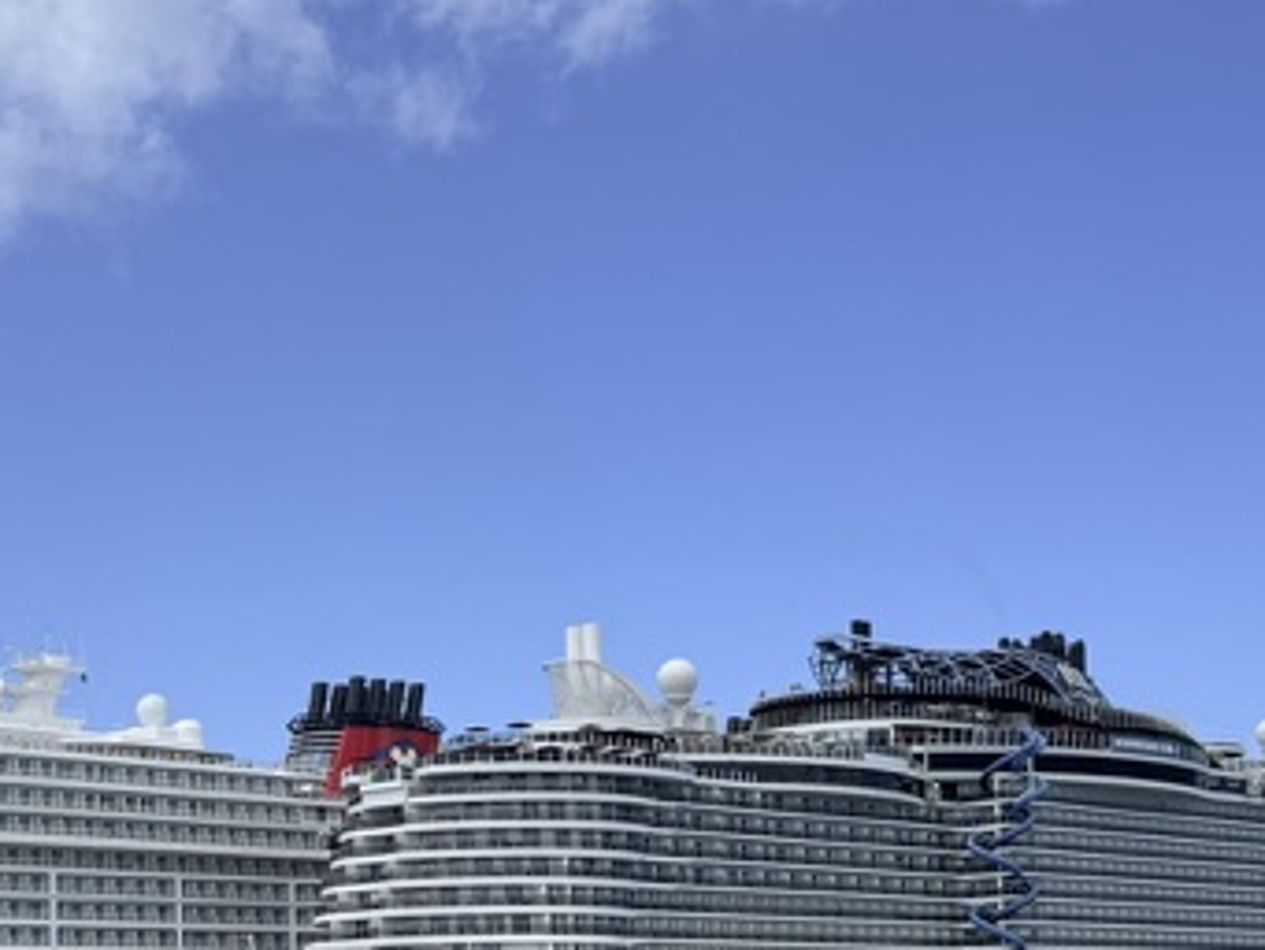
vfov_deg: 20.0
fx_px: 2632
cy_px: 898
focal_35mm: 72
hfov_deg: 26.9
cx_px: 441
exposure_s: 1/6711
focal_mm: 6.76
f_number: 1.78
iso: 80
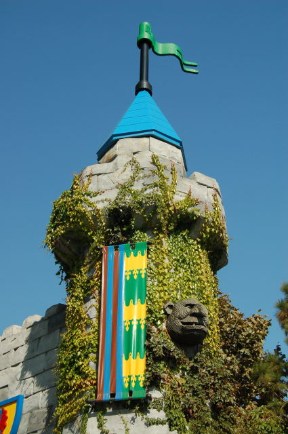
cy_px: 217
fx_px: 578
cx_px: 144
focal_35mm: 48
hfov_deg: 28.0
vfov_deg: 41.2
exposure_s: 1/200
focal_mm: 32
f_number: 8
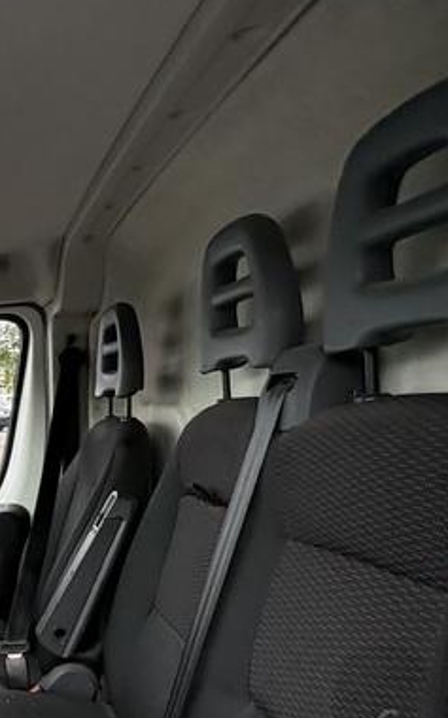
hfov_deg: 29.6
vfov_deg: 54.0
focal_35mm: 35
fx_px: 685
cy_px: 493
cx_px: -125
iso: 64
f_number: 2.2
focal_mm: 2.22
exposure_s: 1/324
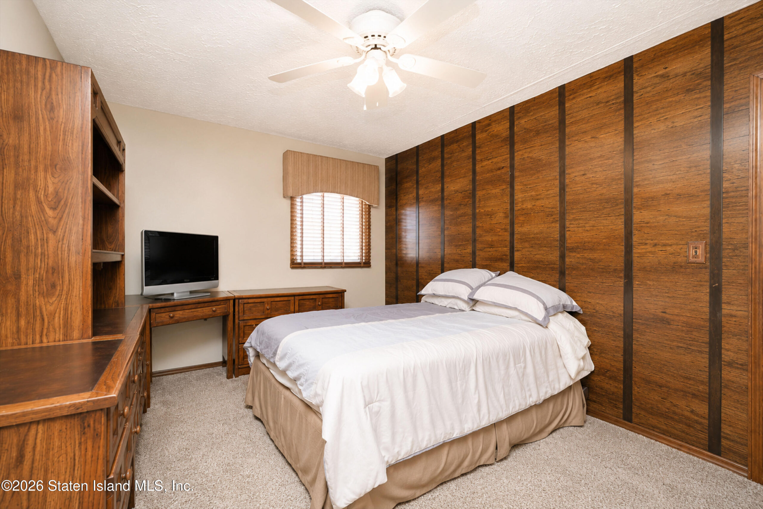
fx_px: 339
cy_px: 254
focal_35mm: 16
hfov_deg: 96.7
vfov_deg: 73.8
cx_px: 382
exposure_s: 1/6
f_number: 4
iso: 64
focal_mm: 16
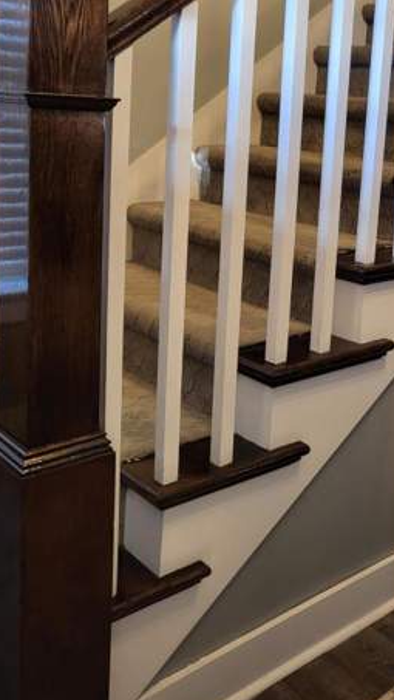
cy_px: 246
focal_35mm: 40
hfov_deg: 29.1
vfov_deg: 49.8
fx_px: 743
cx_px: 314
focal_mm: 4.25
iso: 320
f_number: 1.8
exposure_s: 1/40
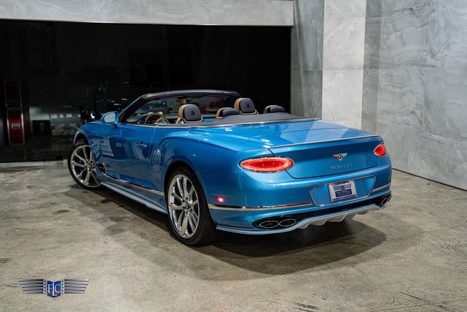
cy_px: 156
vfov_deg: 34.2
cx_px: 234
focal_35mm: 39
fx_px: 506
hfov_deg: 49.5
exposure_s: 1/80
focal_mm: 39
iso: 1600
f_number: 4.5
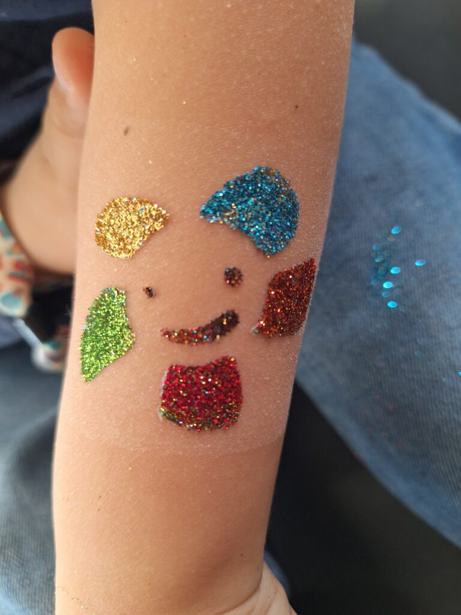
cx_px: 230
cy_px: 308
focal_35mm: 23
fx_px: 408
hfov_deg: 58.9
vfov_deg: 73.9
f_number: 1.8
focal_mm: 5.54
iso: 250
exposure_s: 1/50
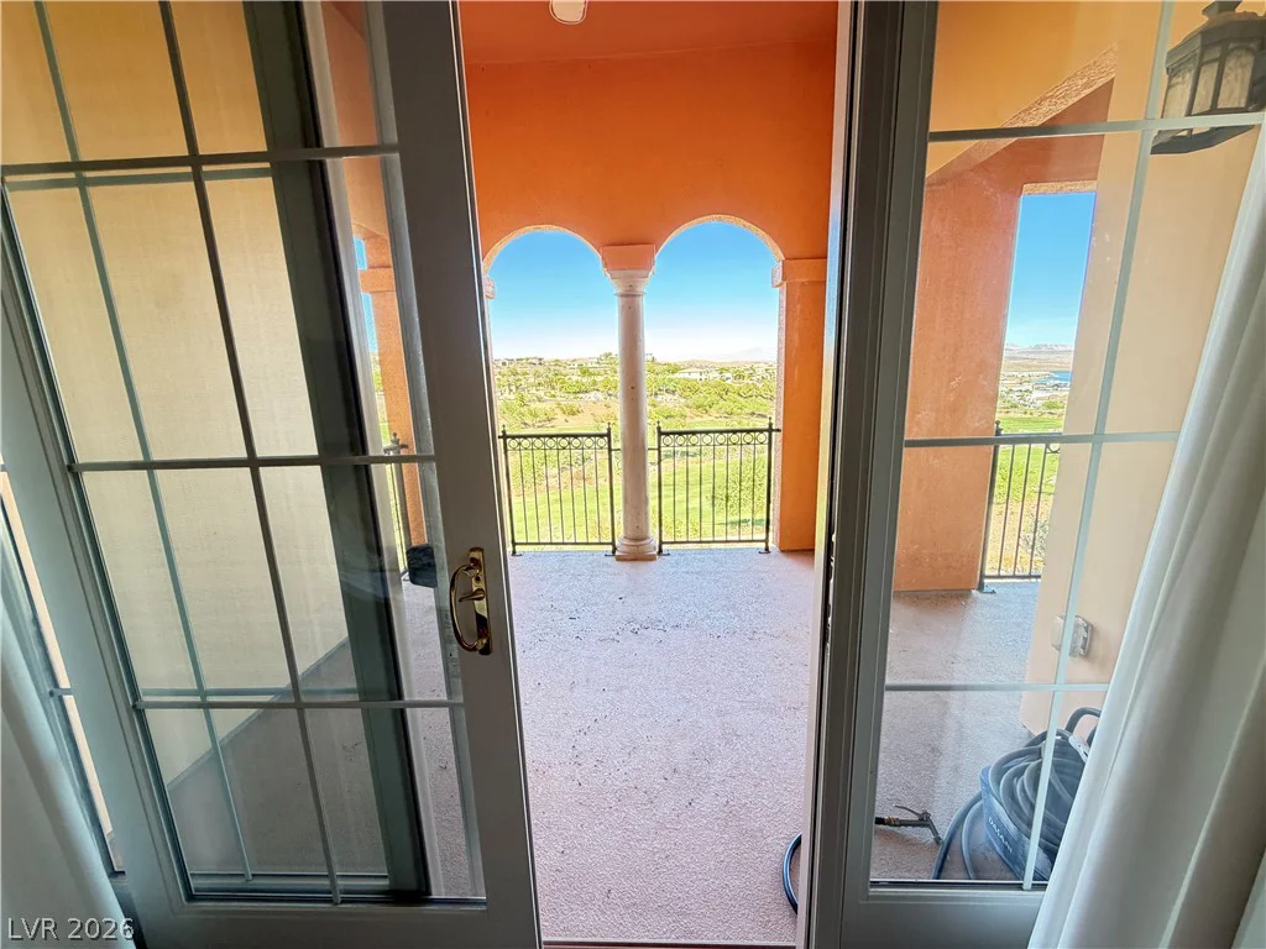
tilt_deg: -11.8
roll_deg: +2.8
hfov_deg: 102.1
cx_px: 633
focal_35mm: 14
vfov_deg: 85.7
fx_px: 512
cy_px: 474
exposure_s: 1/121
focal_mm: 2.22
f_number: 2.2
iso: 250
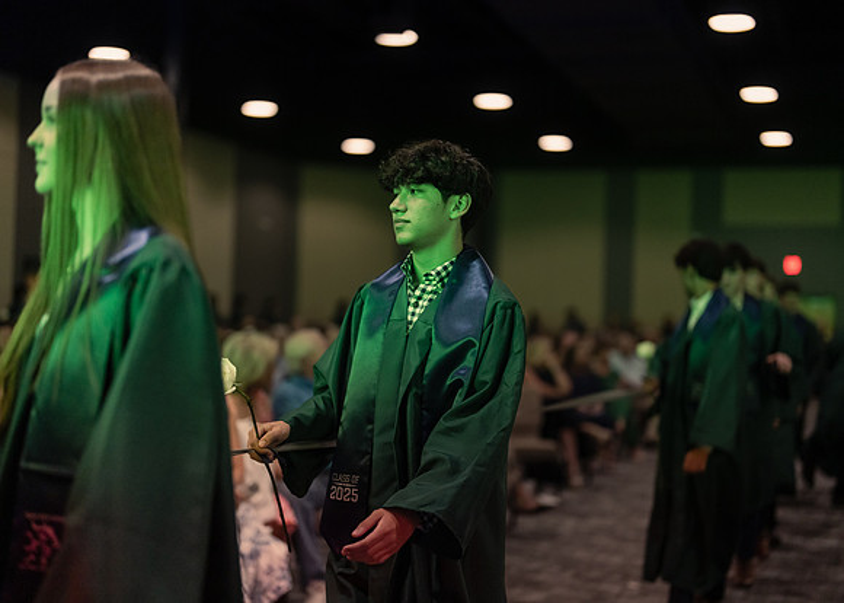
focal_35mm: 53
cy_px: 302
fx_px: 1272
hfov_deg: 36.7
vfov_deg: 26.6
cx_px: 422
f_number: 1.2
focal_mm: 50
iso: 1250
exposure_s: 1/500
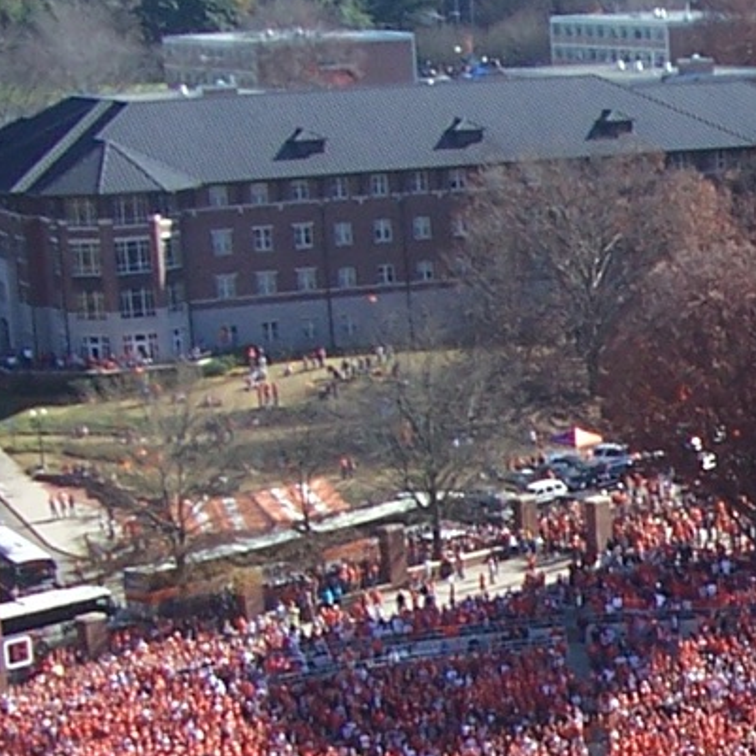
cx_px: 1372
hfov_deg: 11.6
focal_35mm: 139
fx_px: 3435
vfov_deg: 12.3
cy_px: 873
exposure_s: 1/350
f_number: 4
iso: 80
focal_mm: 6
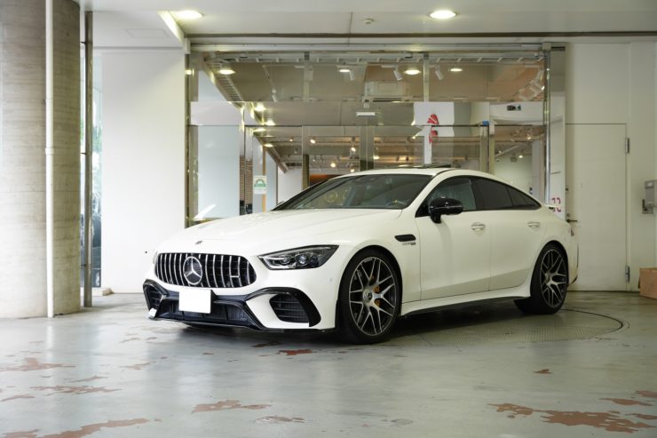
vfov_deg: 28.1
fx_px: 876
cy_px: 219
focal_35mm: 48
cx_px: 328
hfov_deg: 41.1
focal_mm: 32
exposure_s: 1/50
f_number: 4.5
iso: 100
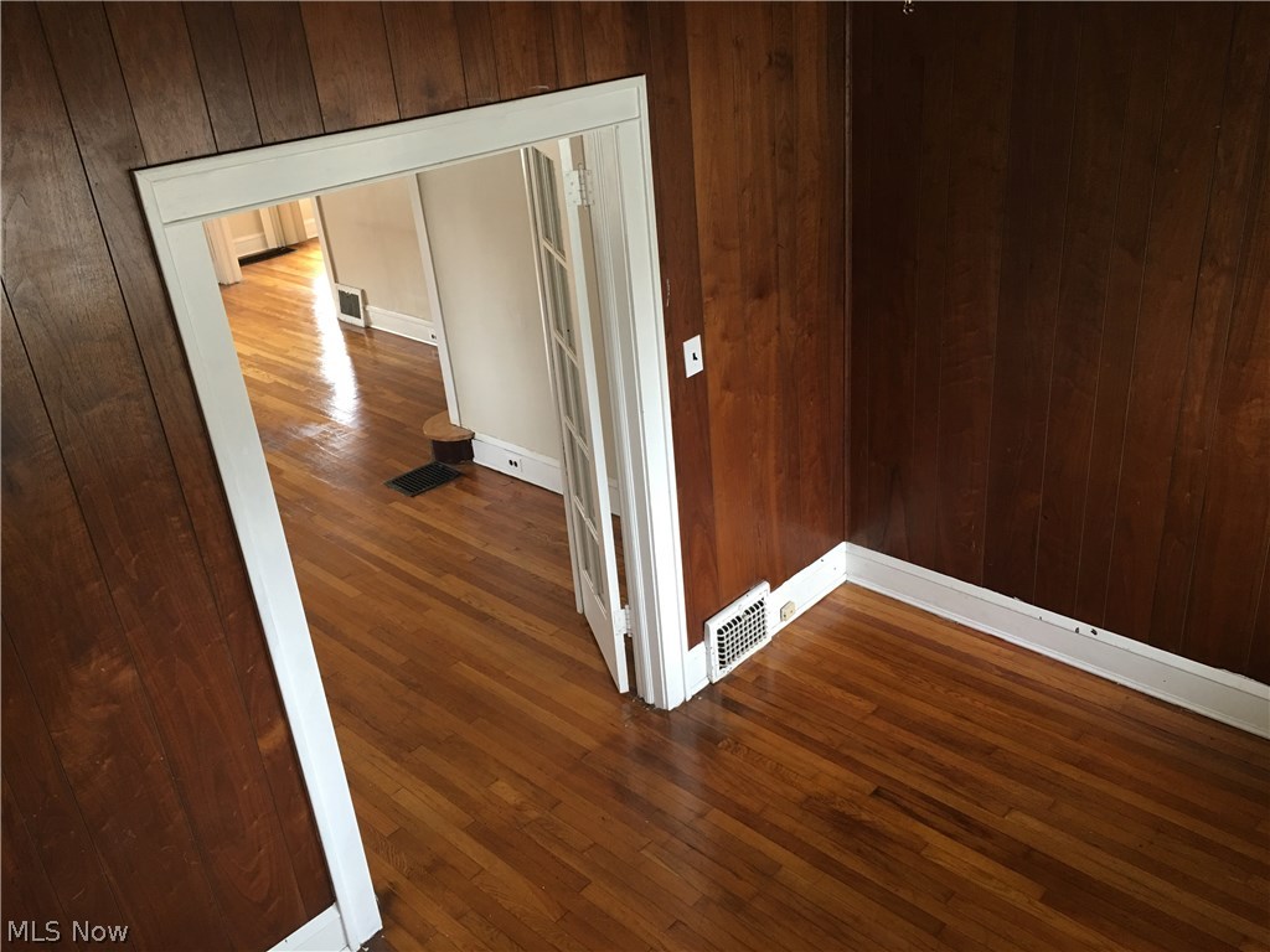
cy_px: 476
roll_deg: +6.4
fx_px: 1064
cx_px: 635
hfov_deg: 61.7
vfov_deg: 48.2
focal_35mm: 29
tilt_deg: -24.5
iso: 50
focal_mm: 4.15
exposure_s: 1/15
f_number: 2.2
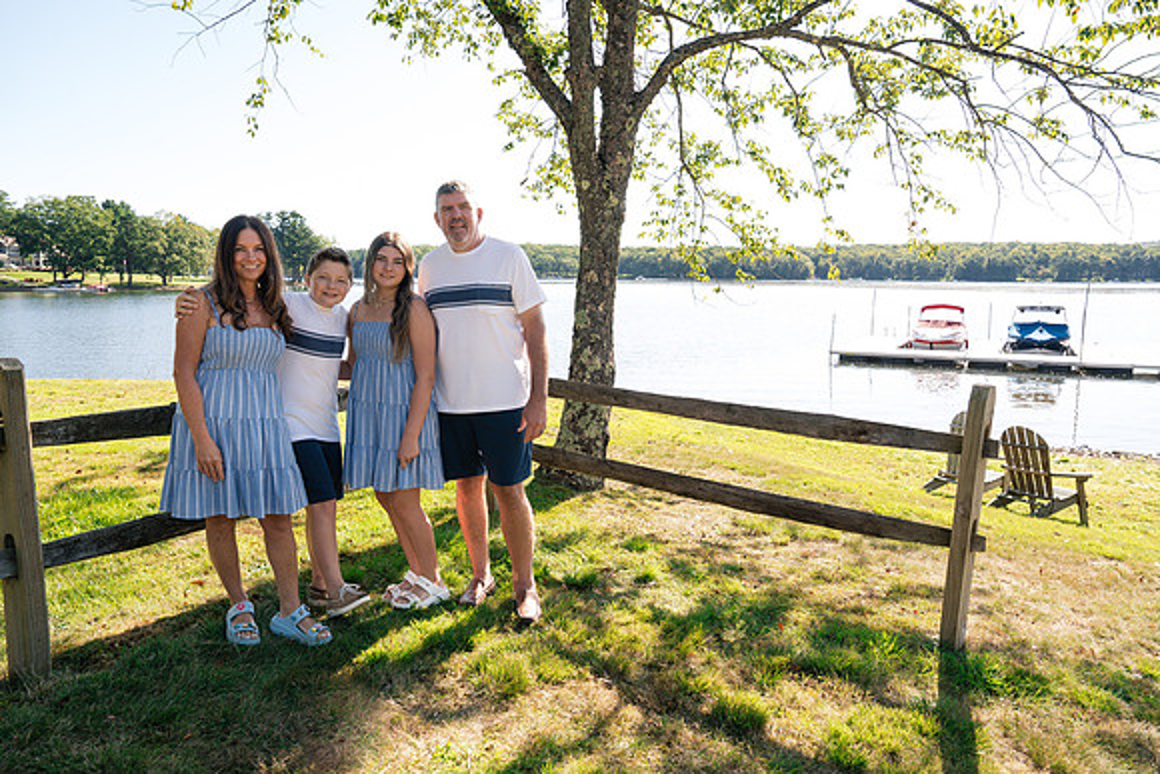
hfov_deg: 73.7
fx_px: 773
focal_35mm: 24
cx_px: 580
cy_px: 387
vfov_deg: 53.2
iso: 250
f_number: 5.6
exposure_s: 1/250
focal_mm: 24
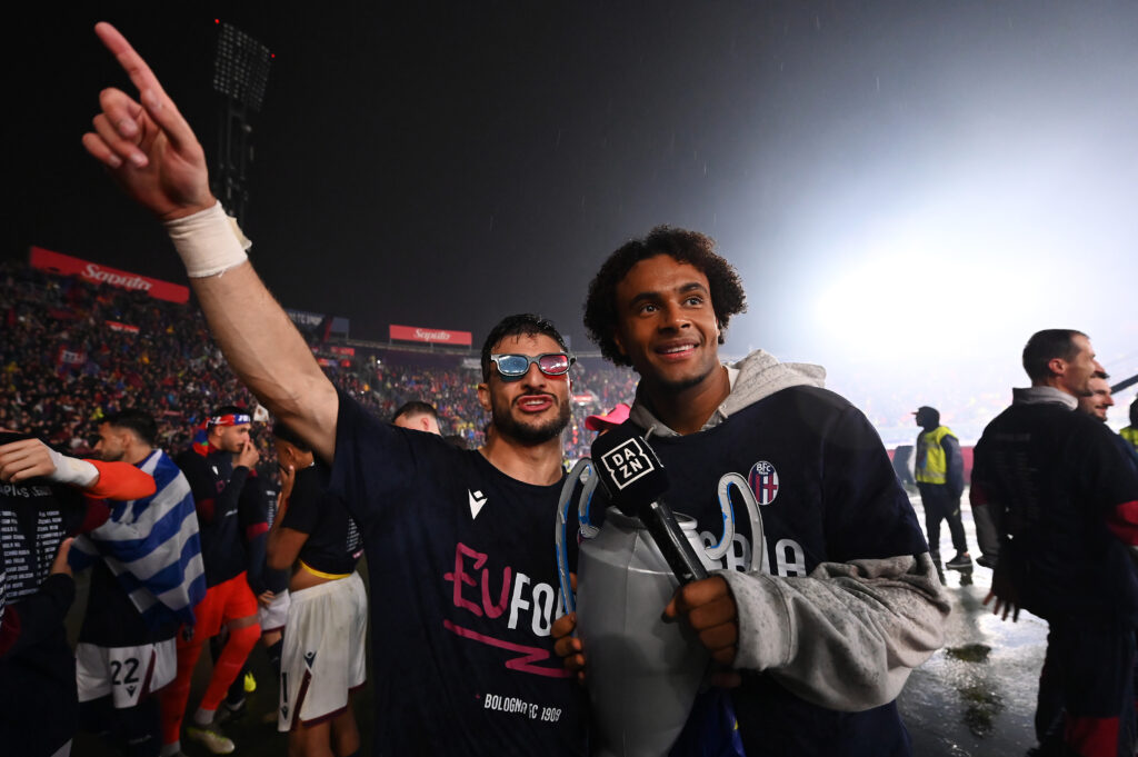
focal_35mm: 16
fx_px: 505
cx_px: 569
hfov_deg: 96.8
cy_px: 378
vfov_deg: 73.7
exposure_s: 1/200
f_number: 4
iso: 5000
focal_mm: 16
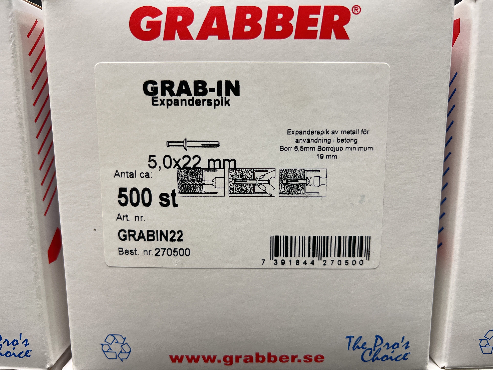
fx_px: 370
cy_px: 185
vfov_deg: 53.1
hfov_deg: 67.3
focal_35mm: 26
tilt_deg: -9.6
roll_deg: +0.1
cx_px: 246
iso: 100
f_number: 1.5
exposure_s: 1/121
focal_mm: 5.7
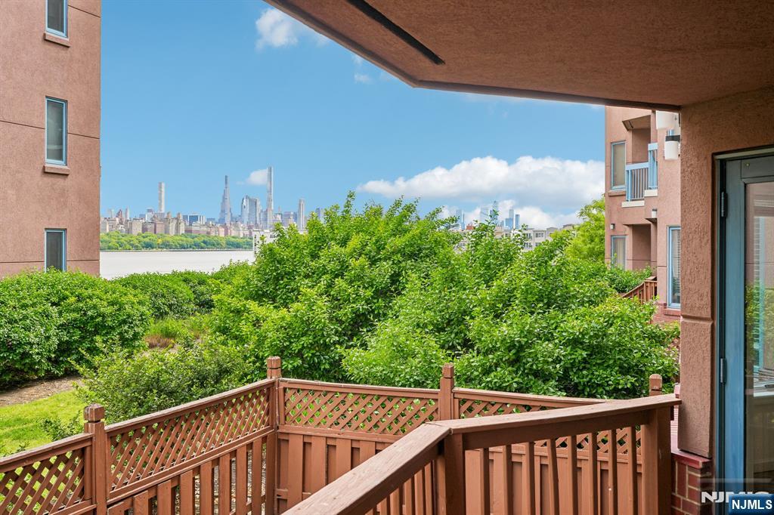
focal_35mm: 35
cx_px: 387
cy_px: 258
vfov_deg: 37.8
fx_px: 752
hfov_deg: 54.4
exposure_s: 1/100
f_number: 8
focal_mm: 35
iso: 100
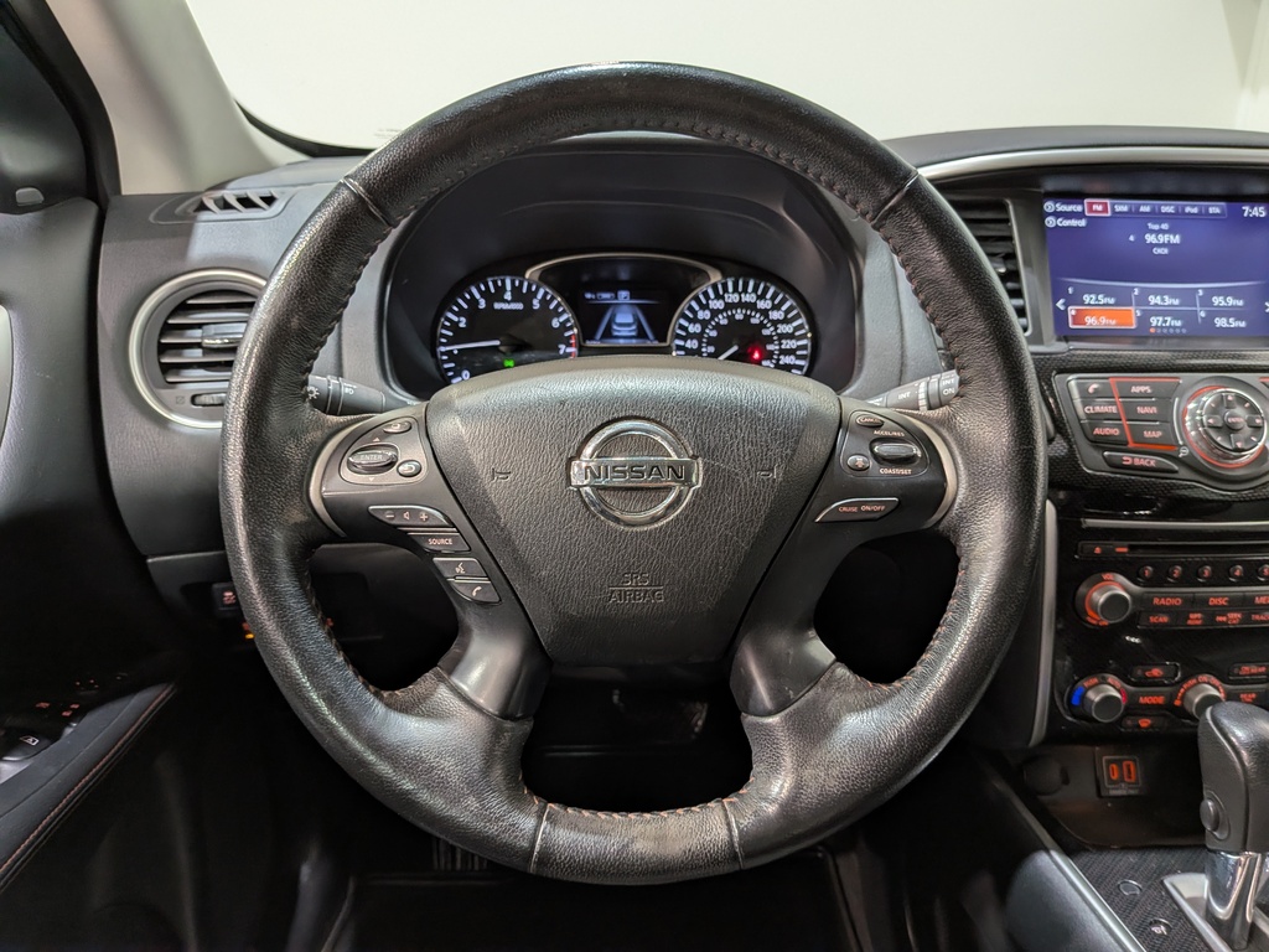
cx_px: 634
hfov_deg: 71.6
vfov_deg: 56.8
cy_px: 476
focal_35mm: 24
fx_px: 880
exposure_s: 1/40
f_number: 1.7
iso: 89
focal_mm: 4.53
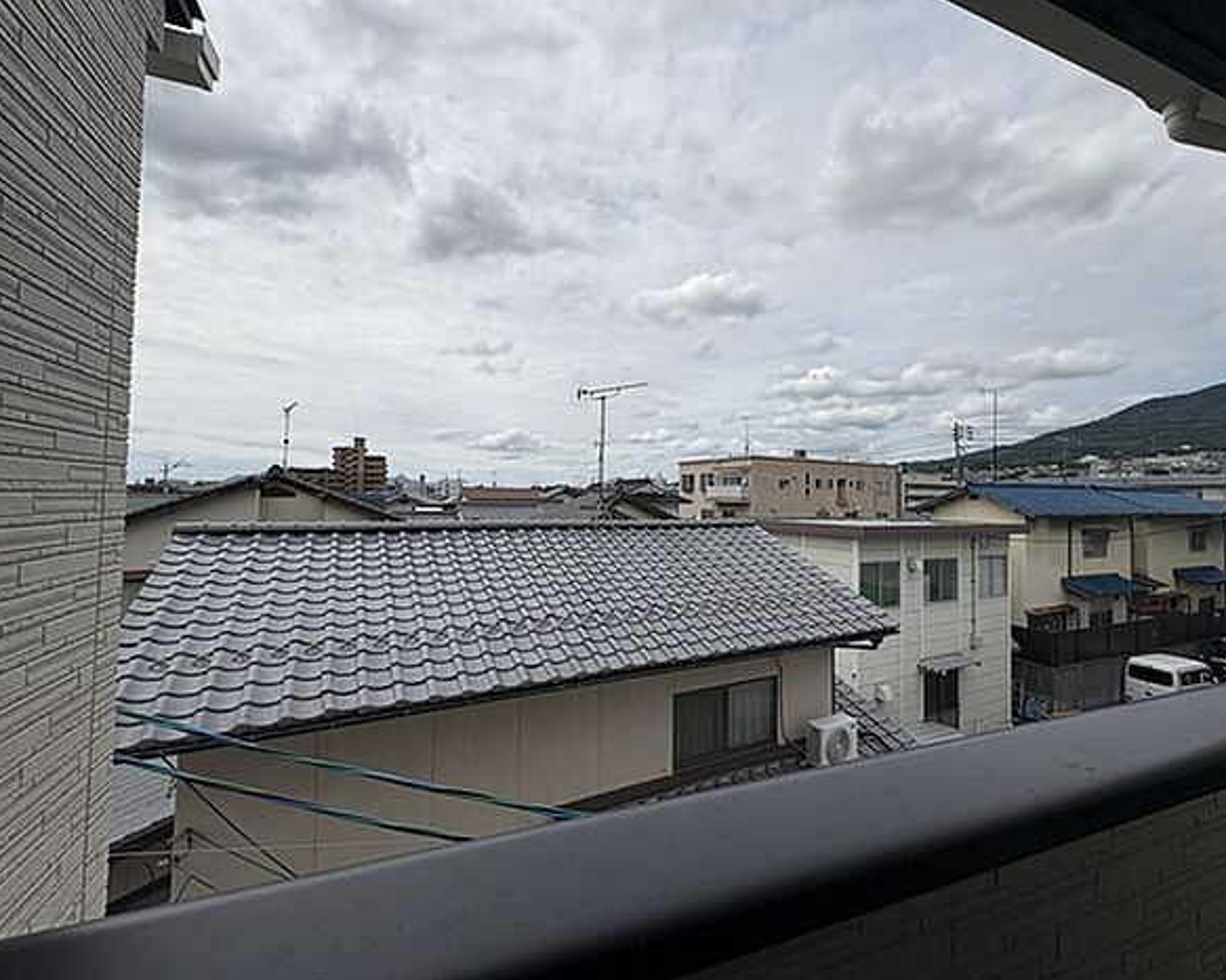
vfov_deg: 84.0
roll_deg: +0.4
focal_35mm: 15
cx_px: 631
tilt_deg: +1.7
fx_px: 544
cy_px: 482
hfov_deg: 96.8
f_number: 2.2
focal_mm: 2.22
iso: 50
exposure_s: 1/4132
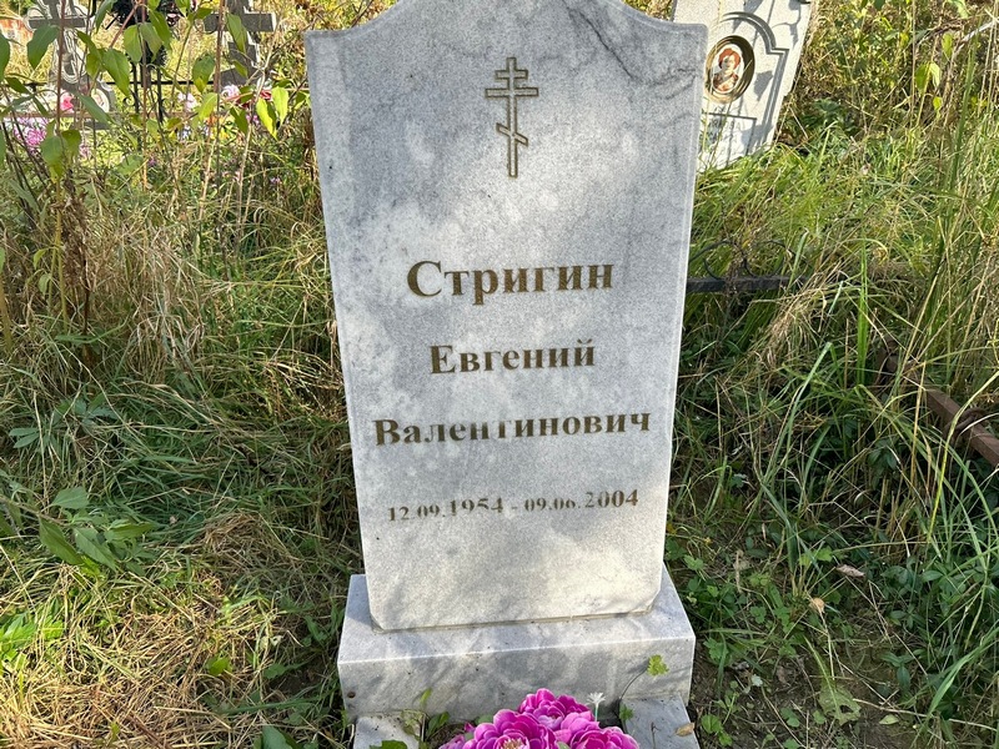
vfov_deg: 53.1
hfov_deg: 67.3
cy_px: 374
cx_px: 500
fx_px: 750
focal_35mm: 26
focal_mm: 5.7
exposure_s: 1/1029
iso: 50
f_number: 1.5
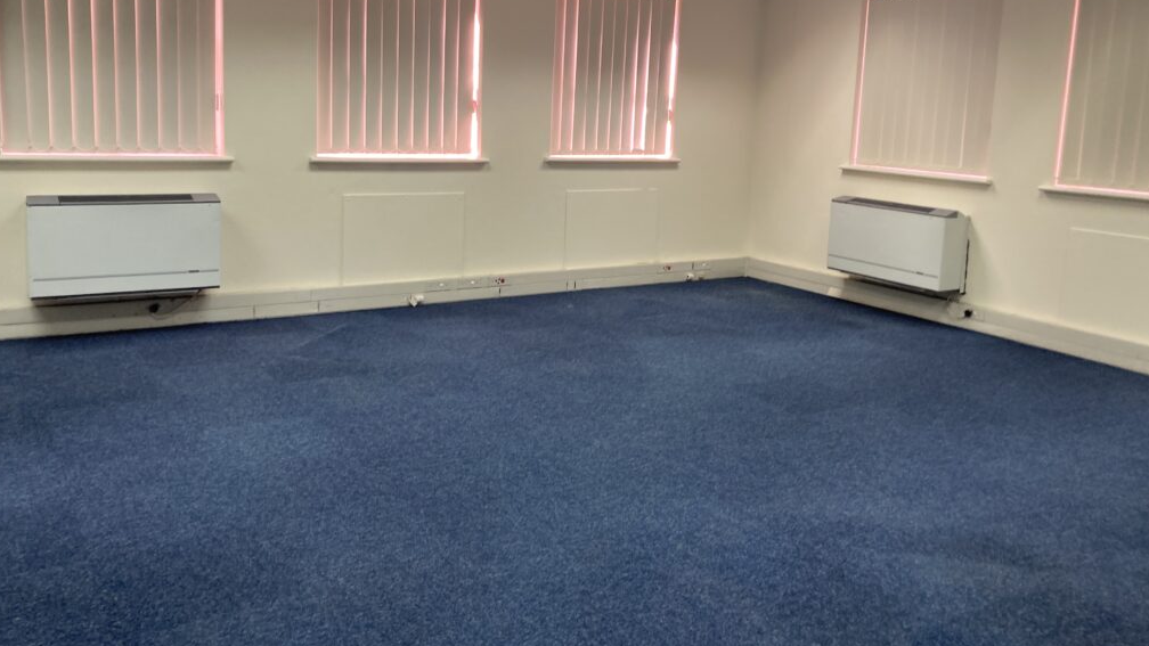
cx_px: 573
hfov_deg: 62.6
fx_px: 944
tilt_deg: -8.7
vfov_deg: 37.5
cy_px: 239
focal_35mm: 31
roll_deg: -2.8
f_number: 1.8
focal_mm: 3.99
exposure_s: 1/50
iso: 80
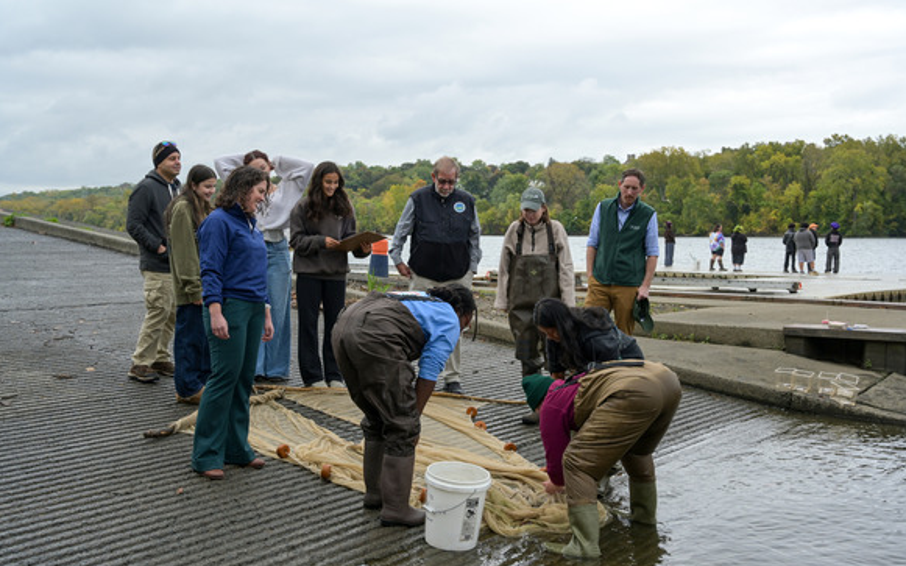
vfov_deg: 32.0
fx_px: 988
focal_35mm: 40
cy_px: 301
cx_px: 455
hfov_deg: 49.3
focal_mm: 39
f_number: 6.3
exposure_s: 1/125
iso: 320
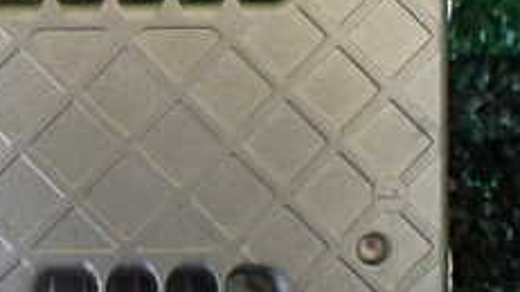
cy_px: 81
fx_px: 1172
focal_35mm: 85
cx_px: 47
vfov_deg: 14.2
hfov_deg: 24.3
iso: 800
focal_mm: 5.4
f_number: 2.3
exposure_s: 1/125
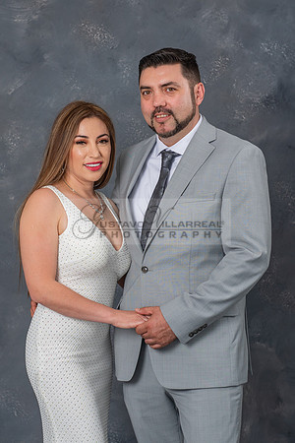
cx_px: 98
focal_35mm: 93
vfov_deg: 21.9
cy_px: 222
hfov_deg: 14.7
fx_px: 1142
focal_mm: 62
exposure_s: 1/160
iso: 200
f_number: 5.6
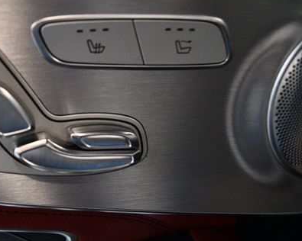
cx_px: 63
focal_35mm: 41
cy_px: 117
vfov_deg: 36.5
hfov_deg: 42.9
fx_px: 366
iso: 3200
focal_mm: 18
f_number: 3.5
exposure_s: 1/125
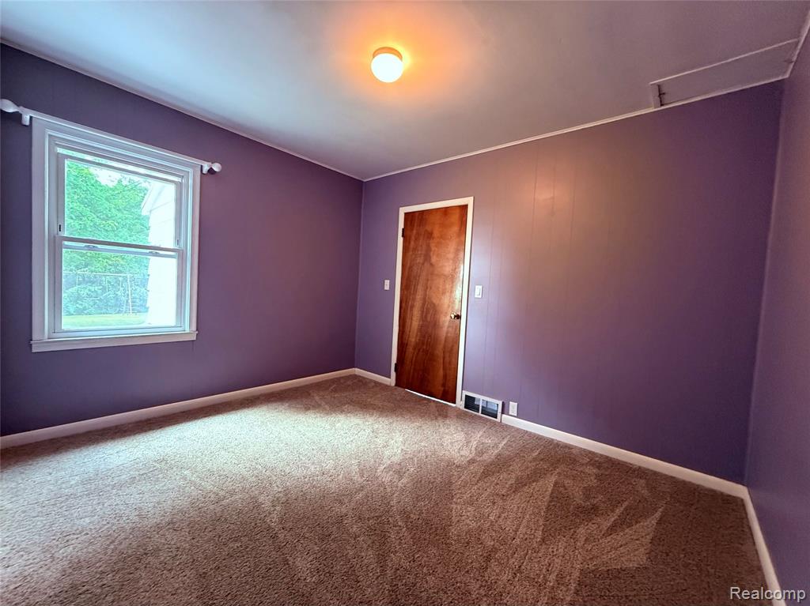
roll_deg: -3.0
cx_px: 405
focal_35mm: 14
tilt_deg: -1.8
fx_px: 327
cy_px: 303
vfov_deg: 85.6
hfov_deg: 102.1
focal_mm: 2.22
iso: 640
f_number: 2.2
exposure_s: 1/60
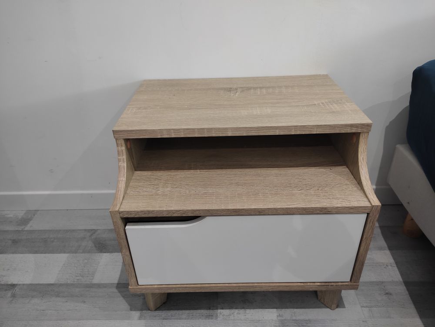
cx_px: 218
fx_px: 327
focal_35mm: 26
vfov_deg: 53.1
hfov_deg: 67.3
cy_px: 164
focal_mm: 4.74
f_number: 1.79
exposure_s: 1/33
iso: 535
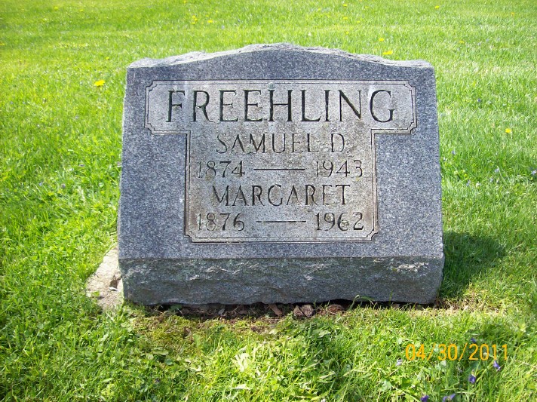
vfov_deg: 39.6
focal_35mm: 36
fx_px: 558
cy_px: 201
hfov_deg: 51.4
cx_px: 268
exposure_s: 1/406
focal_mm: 6
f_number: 2.7
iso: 80
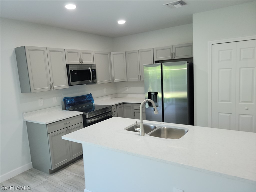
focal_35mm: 26
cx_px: 128
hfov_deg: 67.3
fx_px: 192
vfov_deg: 53.1
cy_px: 96
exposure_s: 1/60
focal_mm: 5.4
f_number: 1.8
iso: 125
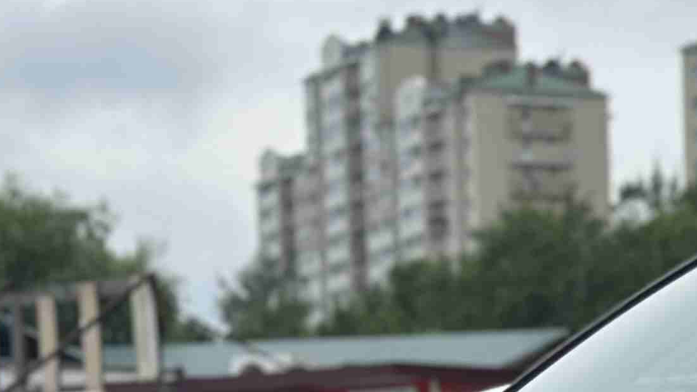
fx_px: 3549
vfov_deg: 6.1
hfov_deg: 10.8
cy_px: 804
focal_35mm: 192
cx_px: 1010
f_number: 1.78
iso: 100
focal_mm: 6.86
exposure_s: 1/4785
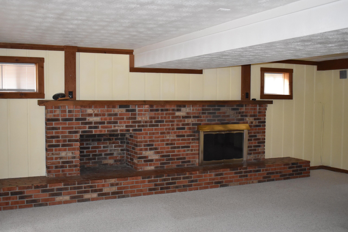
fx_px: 406
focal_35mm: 42
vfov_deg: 31.9
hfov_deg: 46.4
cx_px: 174
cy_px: 116
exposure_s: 1/60
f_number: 4.2
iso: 2800
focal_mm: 28
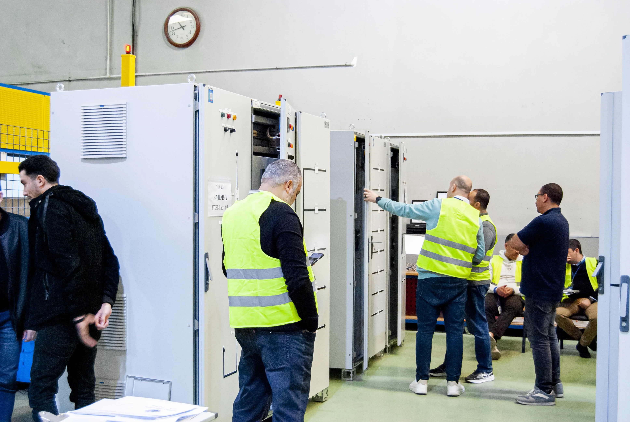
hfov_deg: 42.3
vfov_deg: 29.0
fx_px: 815
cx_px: 315
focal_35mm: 46
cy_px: 211
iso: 800
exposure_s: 1/30
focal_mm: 31
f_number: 4.5
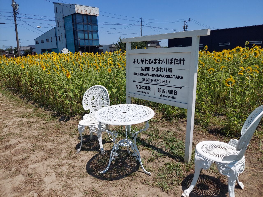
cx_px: 132
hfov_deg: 69.4
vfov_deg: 54.9
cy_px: 98
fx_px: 190
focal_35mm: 25
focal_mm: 4.6
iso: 50
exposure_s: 1/2104
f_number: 2
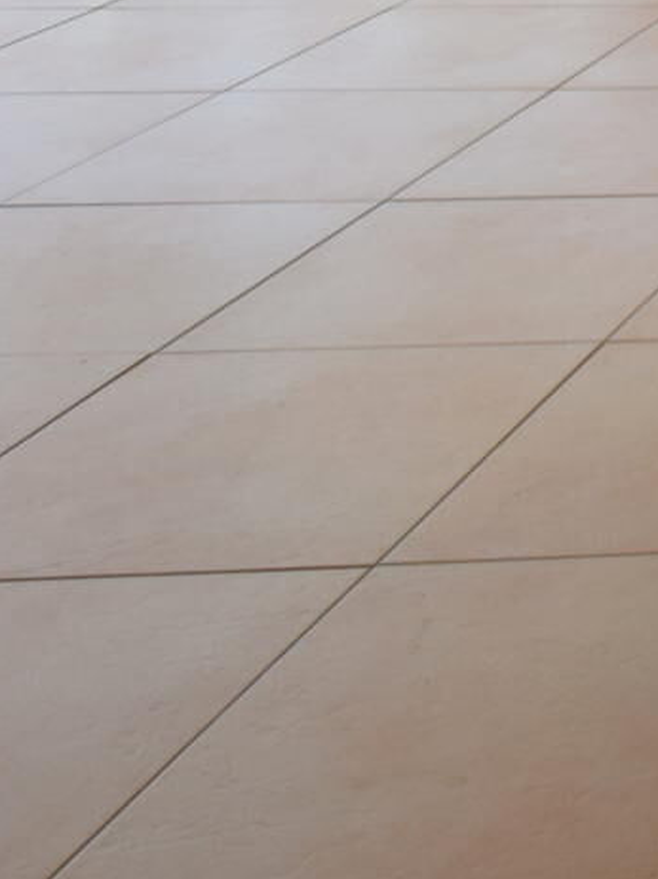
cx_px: 1837
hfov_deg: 12.2
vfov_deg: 20.8
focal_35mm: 75
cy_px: -548
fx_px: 1903
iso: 400
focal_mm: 10
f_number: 4.5
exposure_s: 1/80
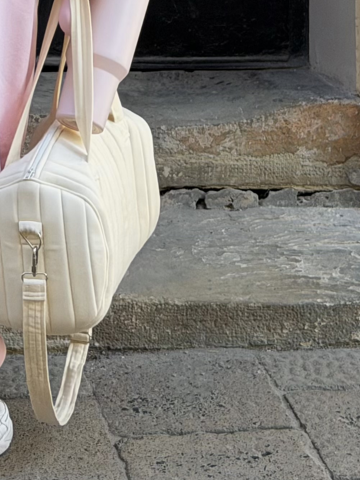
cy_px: -214
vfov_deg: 13.0
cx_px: -83
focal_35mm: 145
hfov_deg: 10.1
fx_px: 2011
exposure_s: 1/712
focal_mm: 6.76
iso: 64
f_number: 1.78
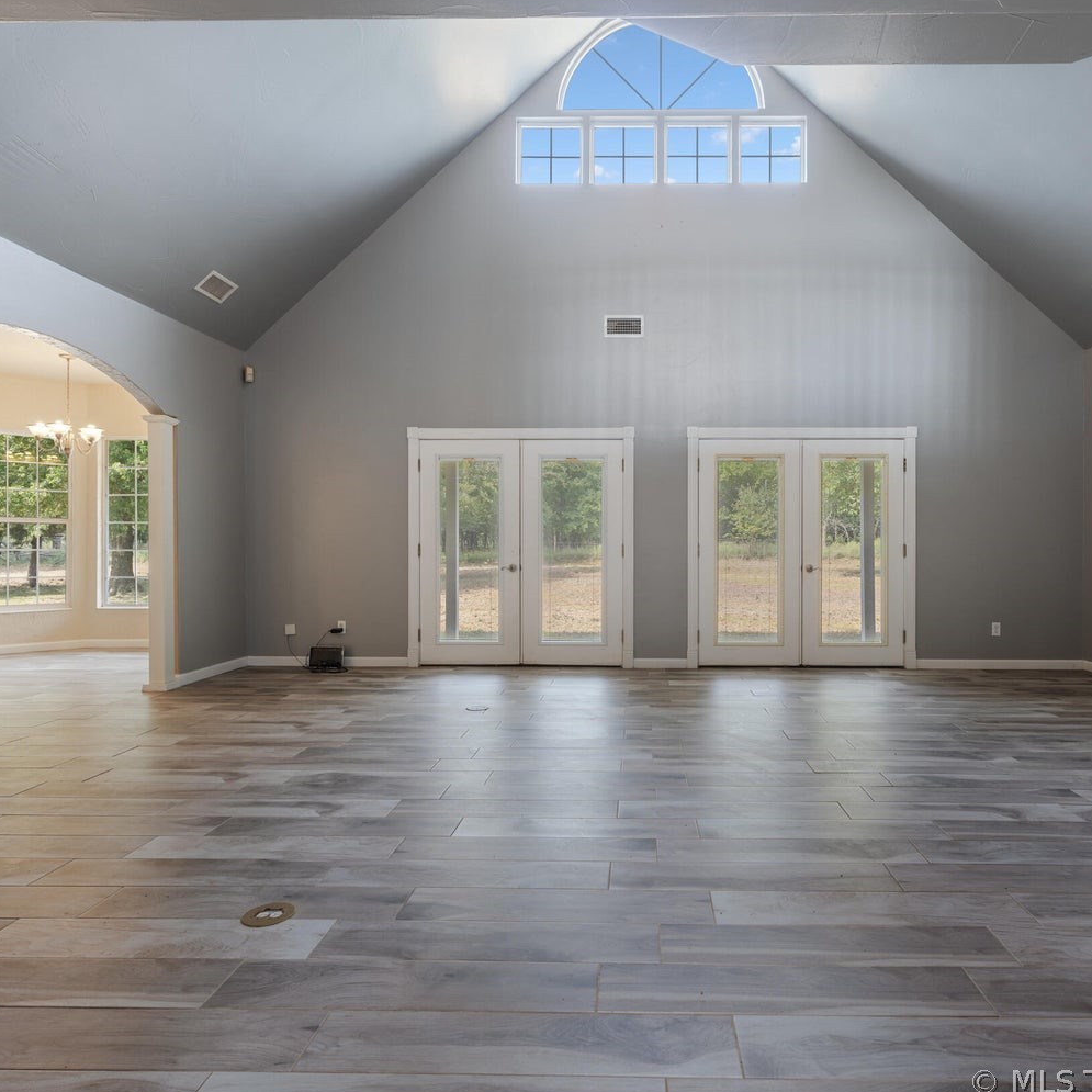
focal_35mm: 21
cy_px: 545
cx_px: 626
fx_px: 749
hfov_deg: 71.7
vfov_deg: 72.1
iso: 200
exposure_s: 1/2.5
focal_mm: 16
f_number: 8
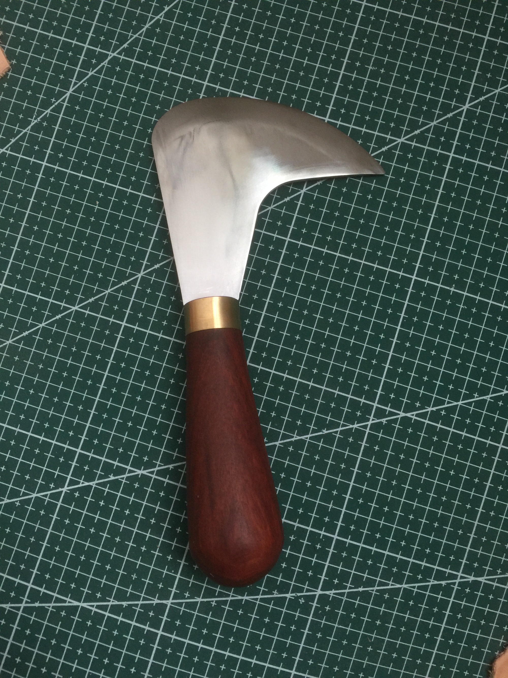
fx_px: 567
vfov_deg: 61.7
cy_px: 339
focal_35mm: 29
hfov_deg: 48.2
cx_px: 254
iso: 80
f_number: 2.2
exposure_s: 1/33
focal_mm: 4.15
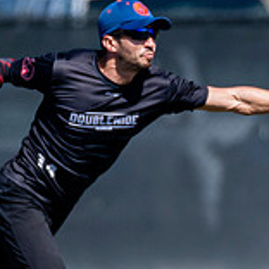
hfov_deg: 0.9
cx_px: 254
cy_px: 195
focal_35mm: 2001
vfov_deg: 0.9
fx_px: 17592
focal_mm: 300
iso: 200
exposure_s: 1/2500
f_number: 3.2
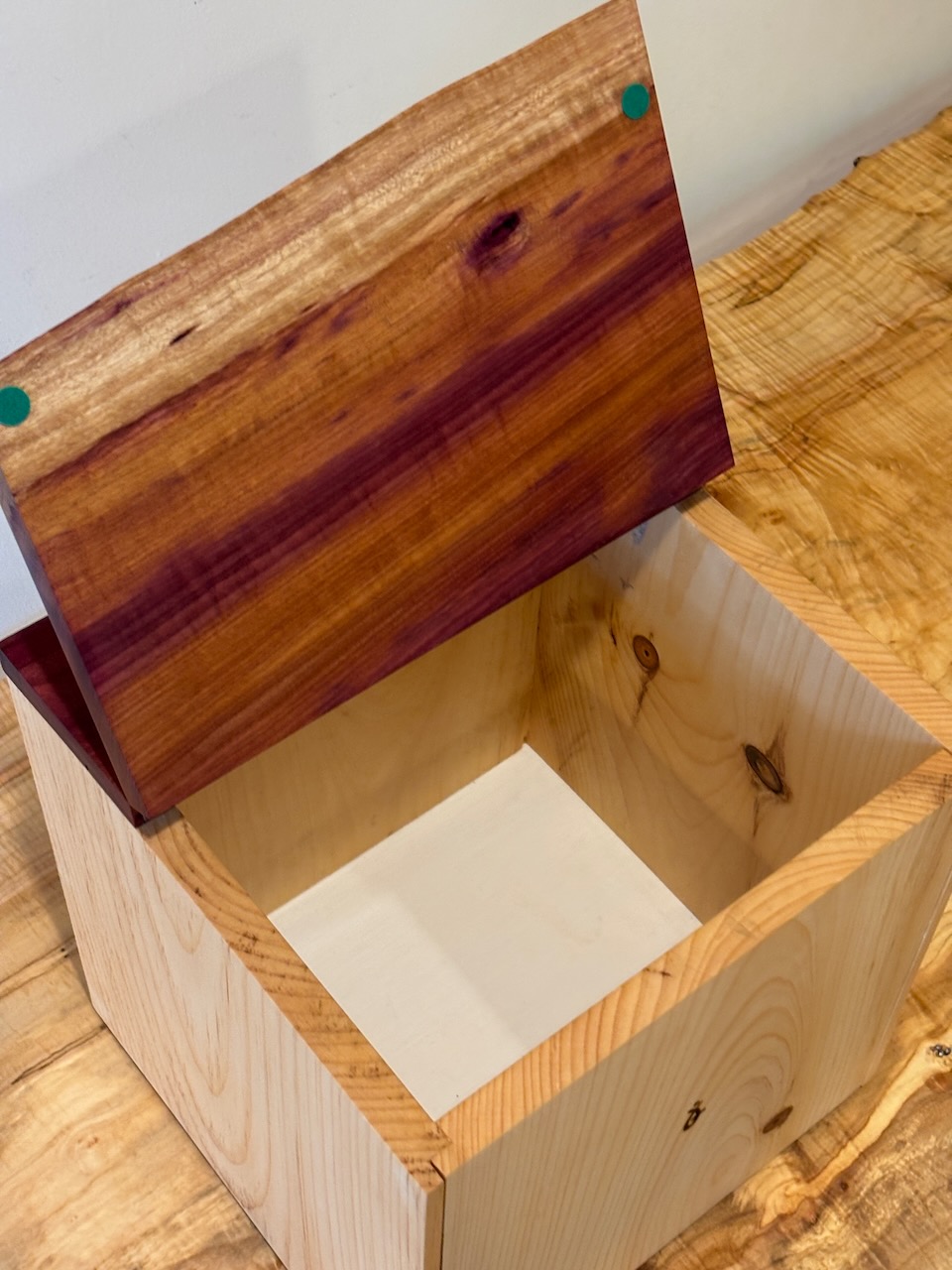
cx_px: 476
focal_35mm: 52
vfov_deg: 36.8
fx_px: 1907
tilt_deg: -53.1
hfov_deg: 28.0
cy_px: 635
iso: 125
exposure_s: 1/40
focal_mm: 5.96
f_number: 1.6
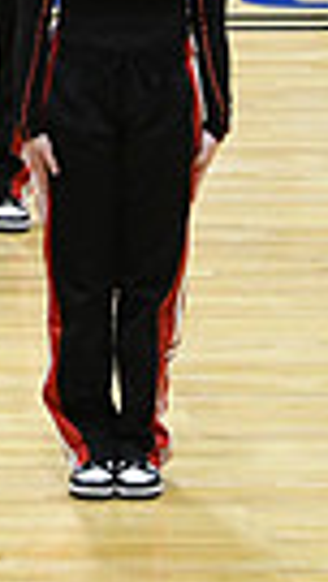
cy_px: 75
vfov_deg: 3.9
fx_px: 8560
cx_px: -785
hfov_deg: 2.2
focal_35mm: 554
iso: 4000
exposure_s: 1/250
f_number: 4
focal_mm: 82
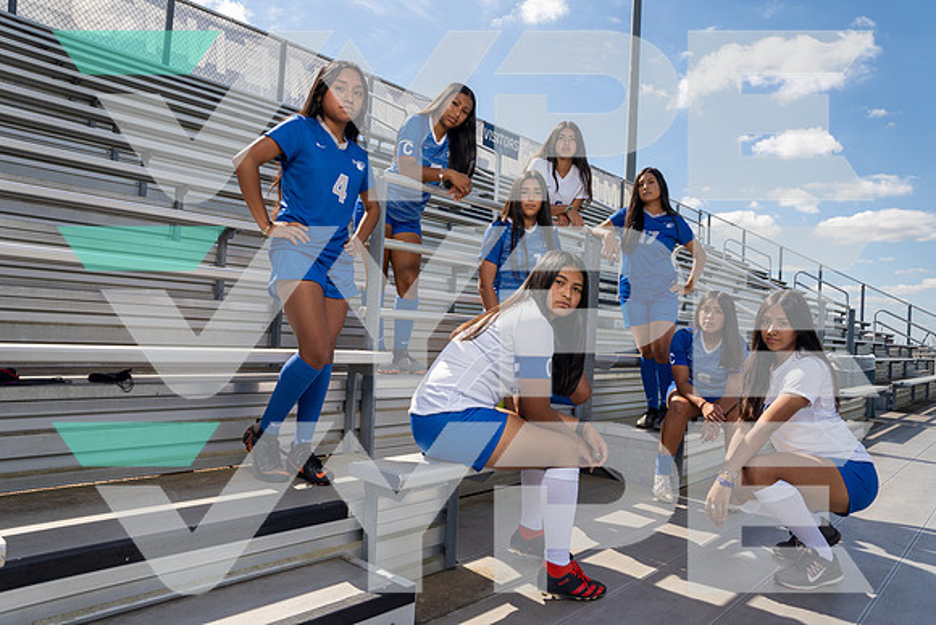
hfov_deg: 73.7
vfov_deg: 53.2
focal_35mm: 24
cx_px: 468
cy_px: 312
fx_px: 624
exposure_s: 1/200
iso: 160
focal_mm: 24
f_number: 10
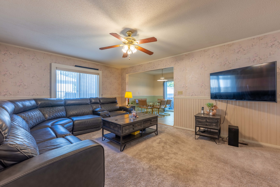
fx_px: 109
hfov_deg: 104.3
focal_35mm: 14
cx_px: 140
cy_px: 94
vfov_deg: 81.2
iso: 200
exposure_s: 1/50
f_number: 8
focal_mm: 14
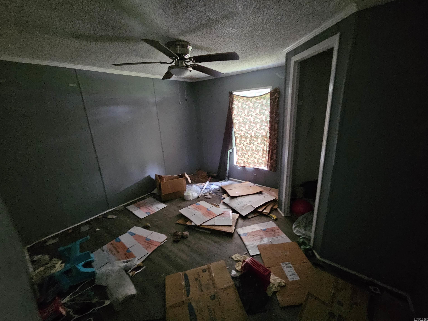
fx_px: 161
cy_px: 160
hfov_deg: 106.2
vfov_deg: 89.9
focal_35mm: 13
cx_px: 214
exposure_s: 1/24
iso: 1000
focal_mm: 2.2
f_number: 2.2
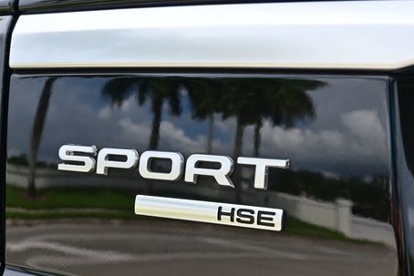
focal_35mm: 70
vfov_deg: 19.5
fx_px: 802
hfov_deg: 28.9
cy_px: 172
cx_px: 162
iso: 100
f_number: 6.3
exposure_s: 1/160
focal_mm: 33
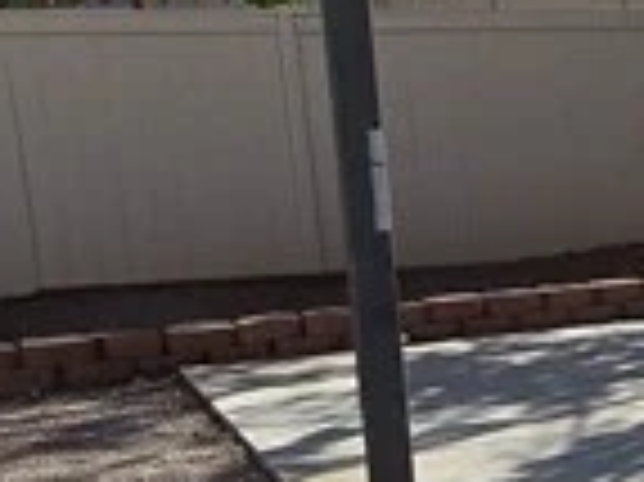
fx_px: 1729
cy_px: 532
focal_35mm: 93
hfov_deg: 16.9
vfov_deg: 15.4
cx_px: 1202
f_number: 2.2
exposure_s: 1/3924
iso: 50
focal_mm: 2.2
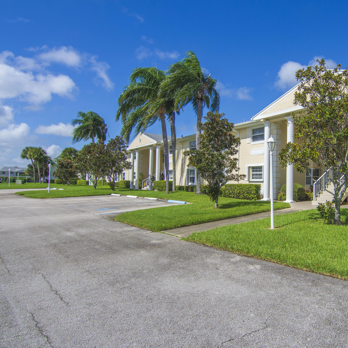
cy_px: 173
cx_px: 259
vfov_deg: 52.5
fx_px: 353
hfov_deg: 50.5
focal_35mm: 31
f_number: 8
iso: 160
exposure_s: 1/500
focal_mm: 16
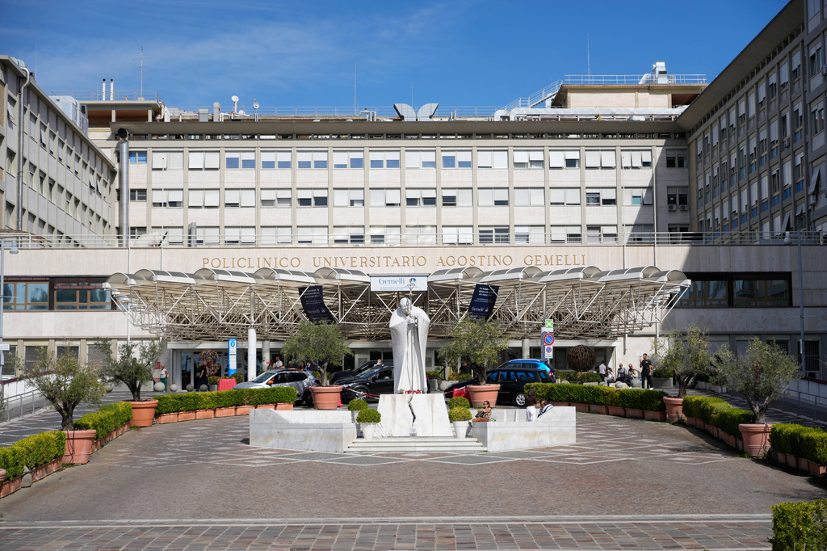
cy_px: 276
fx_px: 1539
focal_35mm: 67
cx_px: 414
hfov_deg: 30.1
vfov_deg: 20.3
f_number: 4
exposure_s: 1/5000
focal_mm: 67
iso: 320
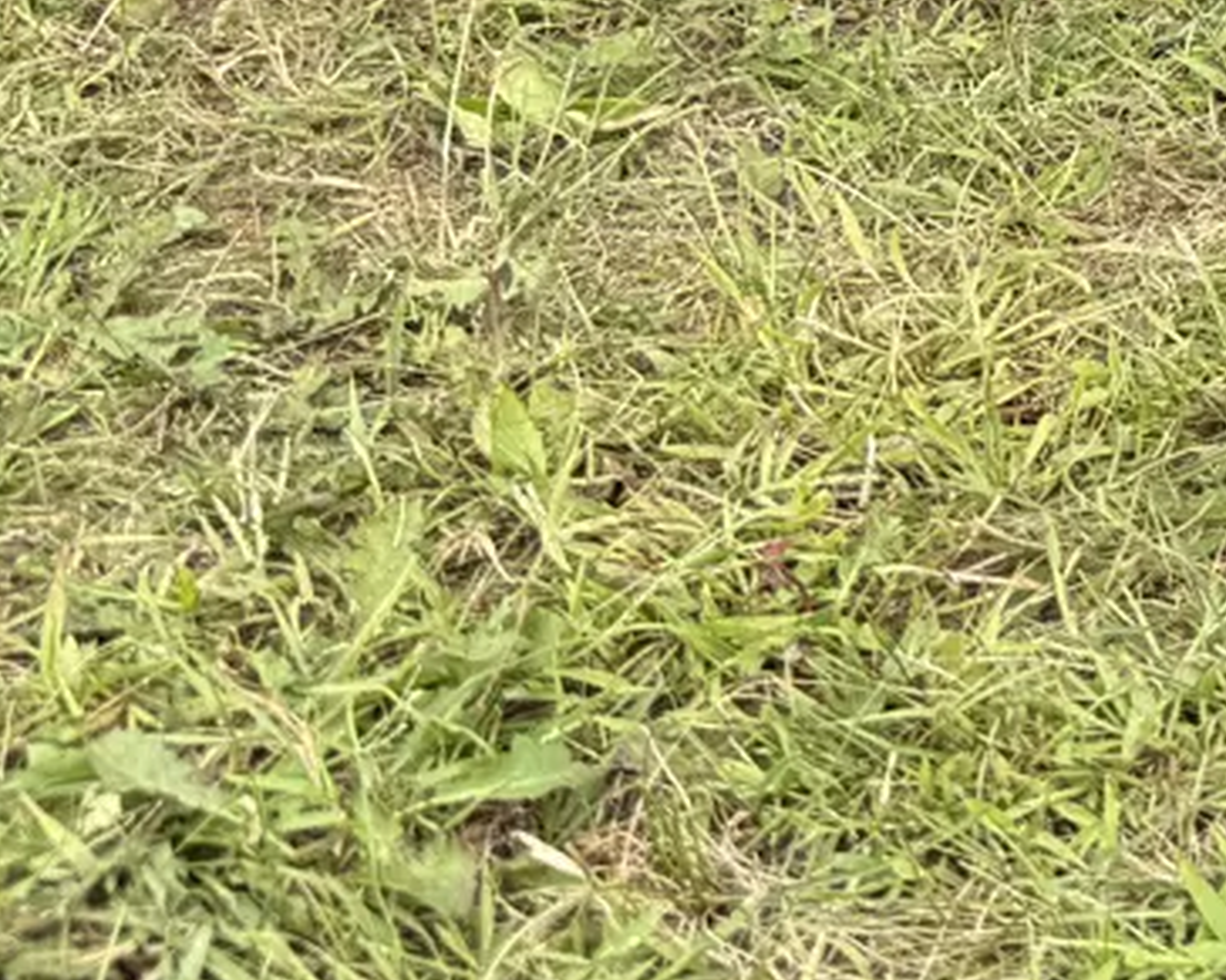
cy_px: -562
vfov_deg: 13.9
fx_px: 3736
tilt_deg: -15.6
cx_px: 1876
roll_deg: -2.3
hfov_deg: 16.8
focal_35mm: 103
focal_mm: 6.76
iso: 80
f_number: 1.78
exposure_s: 1/702
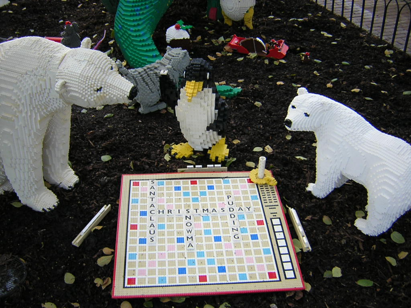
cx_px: 206
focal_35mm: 36
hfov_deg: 51.4
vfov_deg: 39.7
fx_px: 427
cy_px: 154
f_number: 2.6
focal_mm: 4.7
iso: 100
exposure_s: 1/171
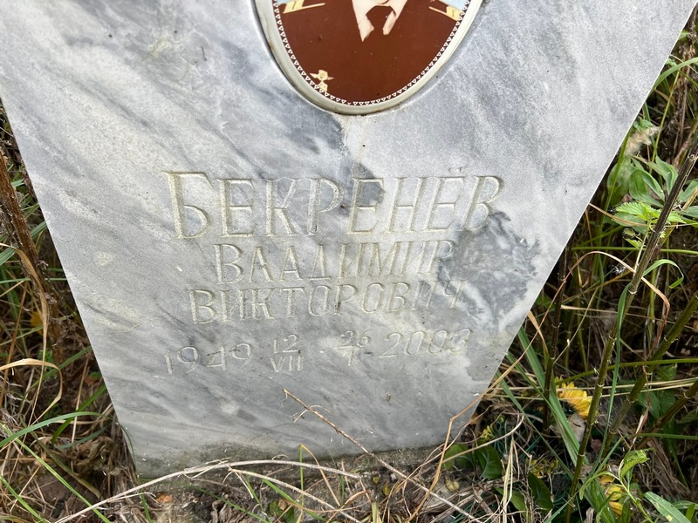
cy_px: 262
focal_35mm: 26
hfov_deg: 67.3
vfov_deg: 53.1
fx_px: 524
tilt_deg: -46.8
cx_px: 349
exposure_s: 1/316
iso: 50
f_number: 1.5
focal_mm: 5.7
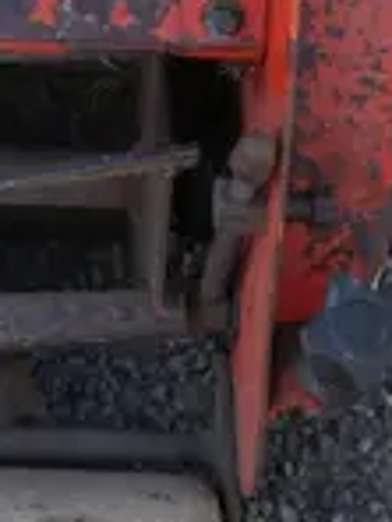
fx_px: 2929
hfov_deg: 7.6
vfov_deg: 9.1
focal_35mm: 194
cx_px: 42
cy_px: -779
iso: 200
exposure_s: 1/125
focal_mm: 14
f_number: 4
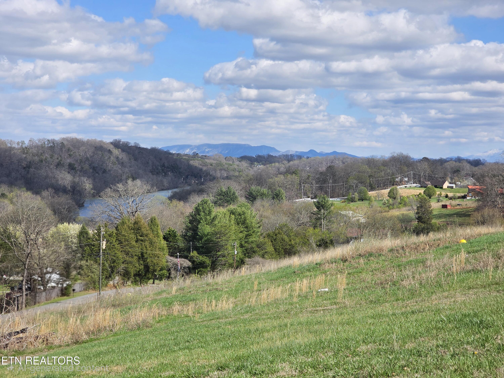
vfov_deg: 21.3
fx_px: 1005
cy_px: 189
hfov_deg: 28.2
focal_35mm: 69
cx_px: 252
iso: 50
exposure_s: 1/2500
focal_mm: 7.9
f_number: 2.4
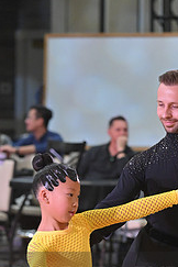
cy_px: 289
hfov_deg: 4.3
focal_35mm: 322
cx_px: 79
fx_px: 2388
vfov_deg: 6.4
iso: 3200
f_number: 5
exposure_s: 1/320
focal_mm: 135
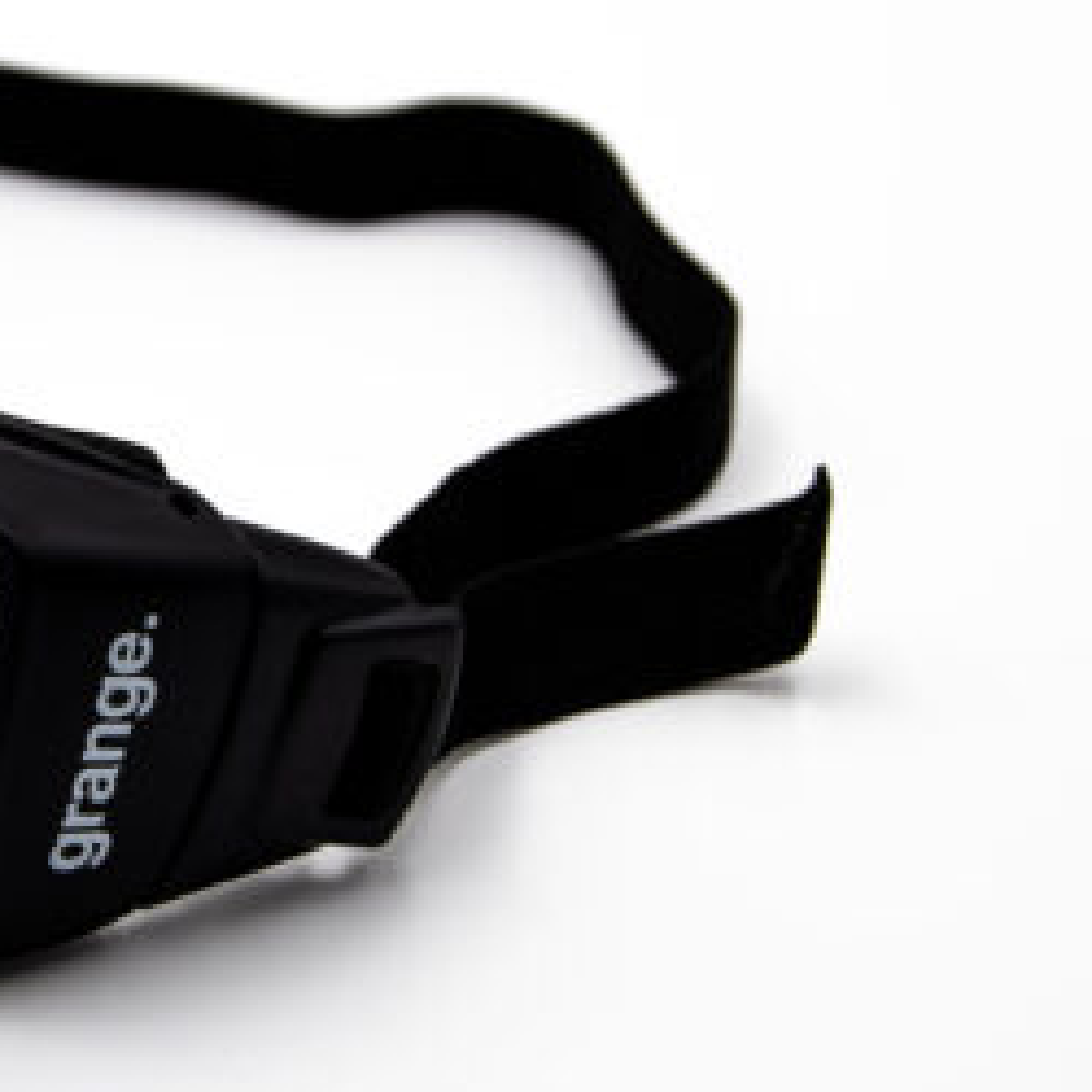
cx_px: 57
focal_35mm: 97
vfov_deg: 17.9
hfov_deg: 17.6
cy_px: 518
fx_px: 3462
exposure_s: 1/125
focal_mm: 38
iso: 220
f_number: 8
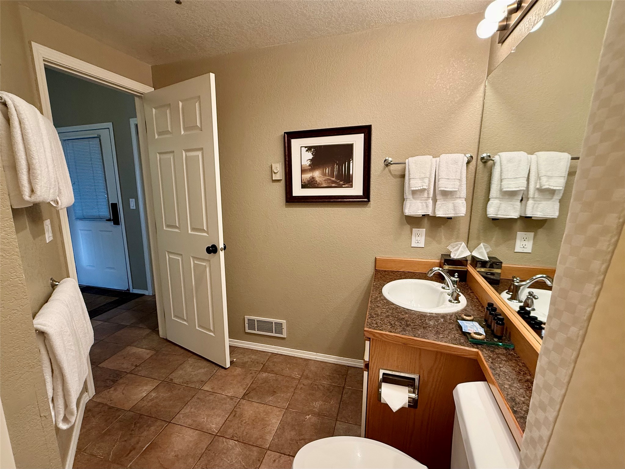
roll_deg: +0.6
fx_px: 253
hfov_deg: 102.1
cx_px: 312
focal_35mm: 14
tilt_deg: -11.6
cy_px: 234
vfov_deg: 85.7
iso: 200
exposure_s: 1/60
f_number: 2.2
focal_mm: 2.22
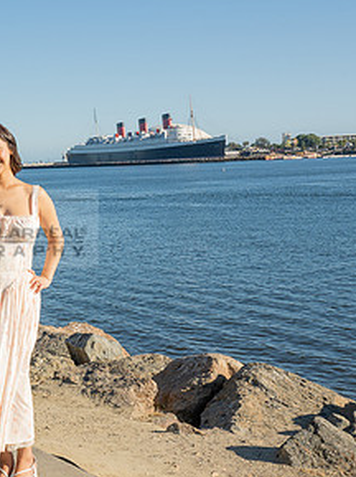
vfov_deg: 26.7
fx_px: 1003
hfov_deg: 19.2
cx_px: -41
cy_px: 213
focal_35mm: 73
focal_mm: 36
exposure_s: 1/200
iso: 200
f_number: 14
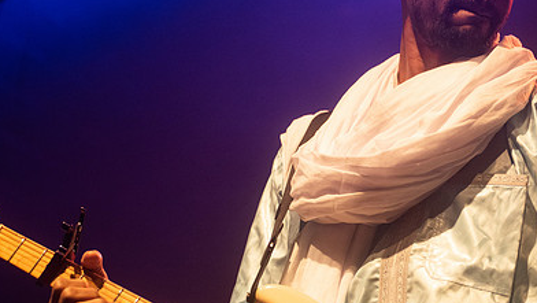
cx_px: 367
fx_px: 1767
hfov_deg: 17.2
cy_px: 139
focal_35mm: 124
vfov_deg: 9.8
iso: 2500
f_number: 3.2
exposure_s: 1/200
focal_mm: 80
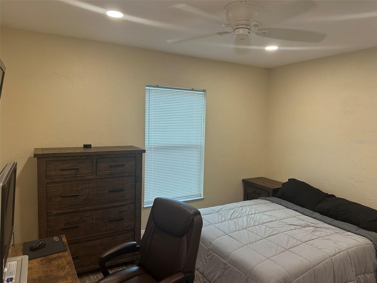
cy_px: 142
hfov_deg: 71.6
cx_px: 188
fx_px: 261
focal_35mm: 24
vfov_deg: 56.8
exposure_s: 1/120
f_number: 1.78
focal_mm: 6.86
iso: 160
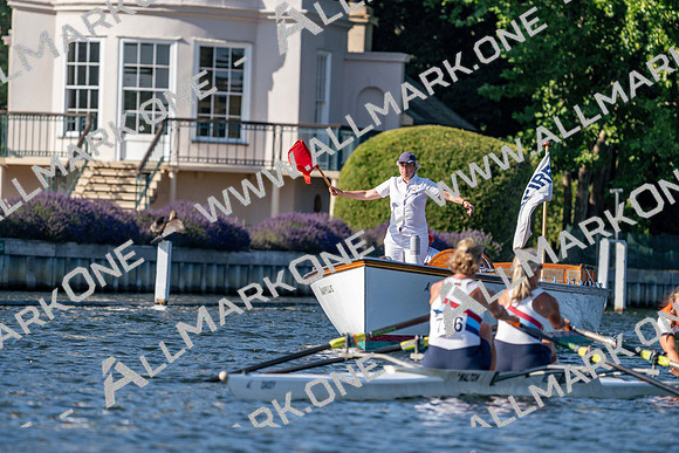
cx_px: 340
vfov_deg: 4.1
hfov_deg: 6.2
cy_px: 226
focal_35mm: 335
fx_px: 6320
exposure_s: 1/1600
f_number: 6.3
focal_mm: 335
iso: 250
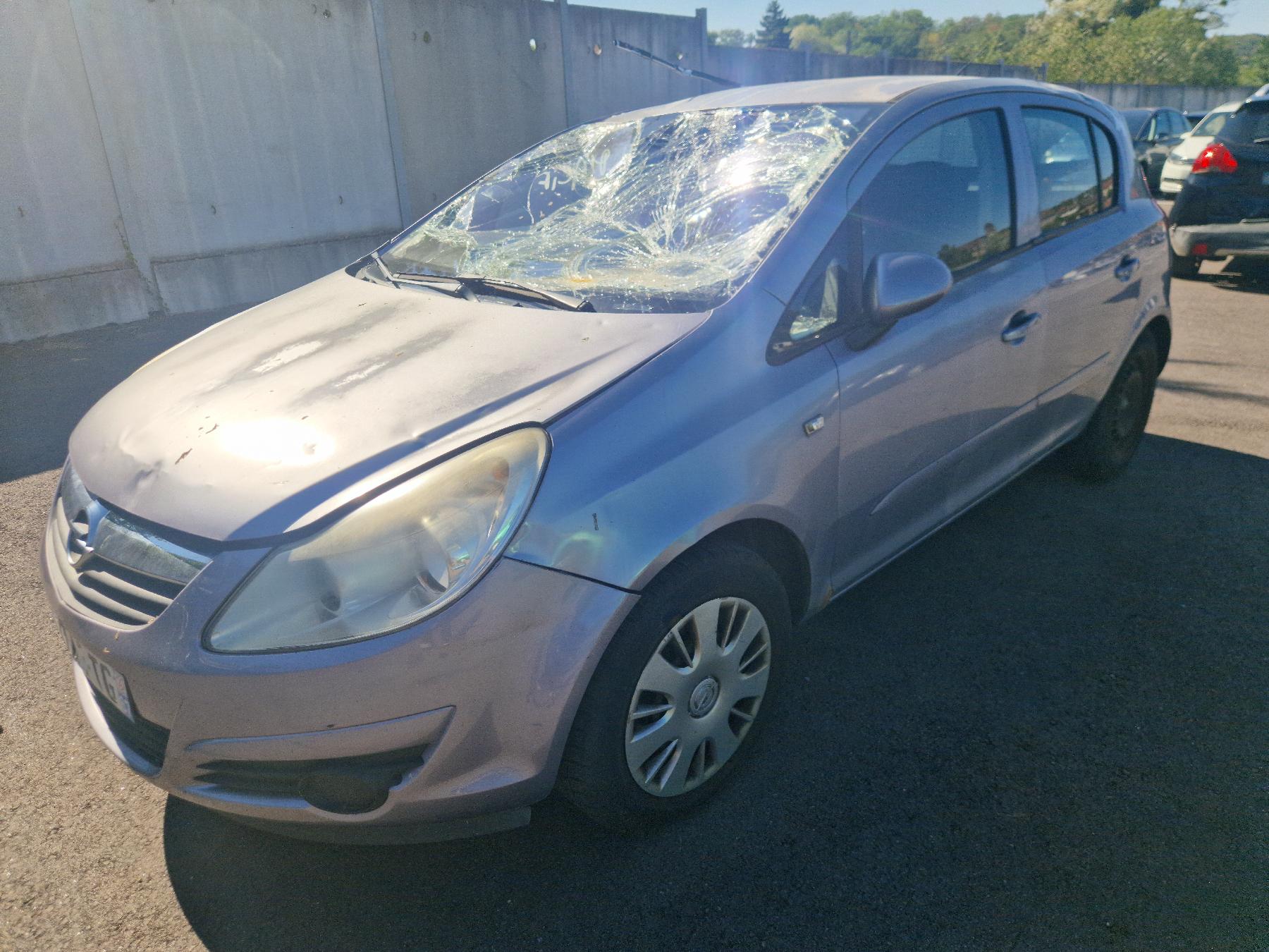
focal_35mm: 23
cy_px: 476
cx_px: 634
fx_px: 843
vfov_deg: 58.9
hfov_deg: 73.9
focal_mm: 5.4
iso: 50
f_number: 1.8
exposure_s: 1/2000
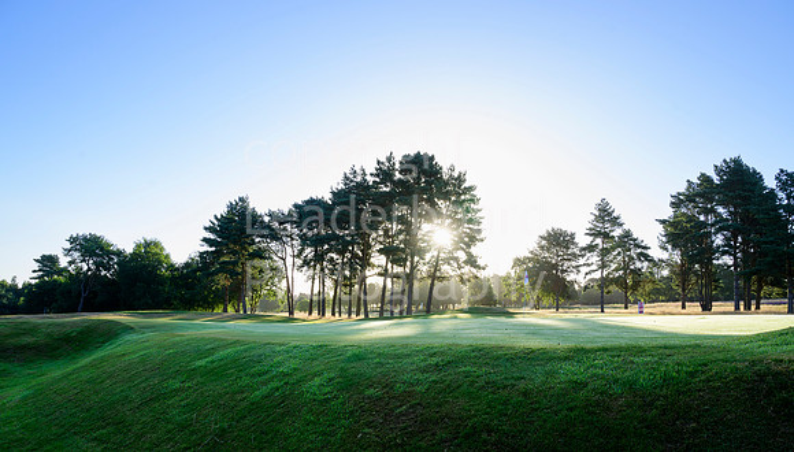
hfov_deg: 72.8
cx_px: 404
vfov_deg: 45.3
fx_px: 539
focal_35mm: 26
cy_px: 269
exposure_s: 1/125
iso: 160
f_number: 8
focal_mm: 24
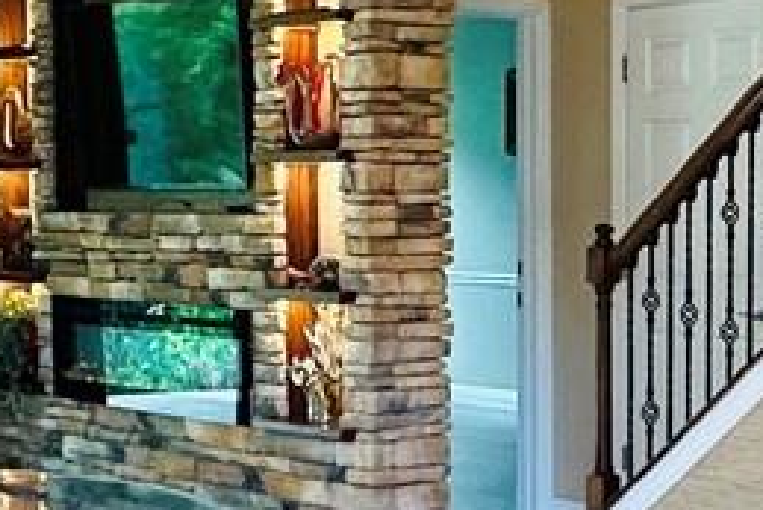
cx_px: 642
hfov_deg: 22.2
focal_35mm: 90
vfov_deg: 15.2
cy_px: 345
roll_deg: -0.3
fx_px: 1908
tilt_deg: -4.0
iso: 160
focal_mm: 2.22
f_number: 2.2
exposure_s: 1/60
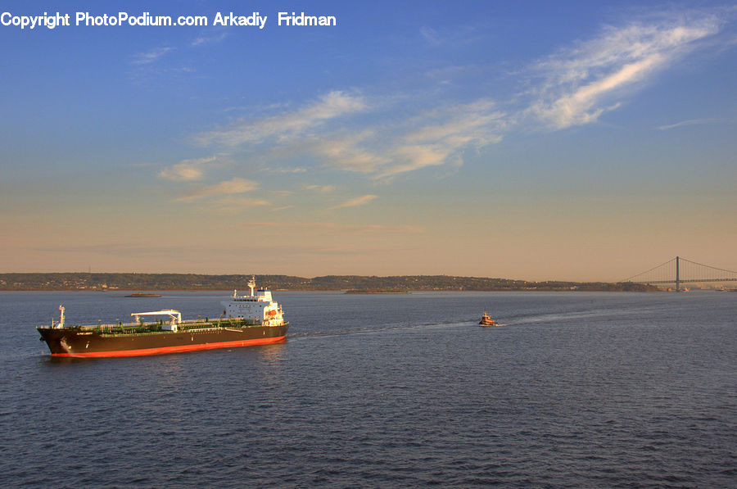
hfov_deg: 42.4
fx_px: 950
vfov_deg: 28.8
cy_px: 244
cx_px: 368
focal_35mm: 46
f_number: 8
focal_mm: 31
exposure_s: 1/200
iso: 200
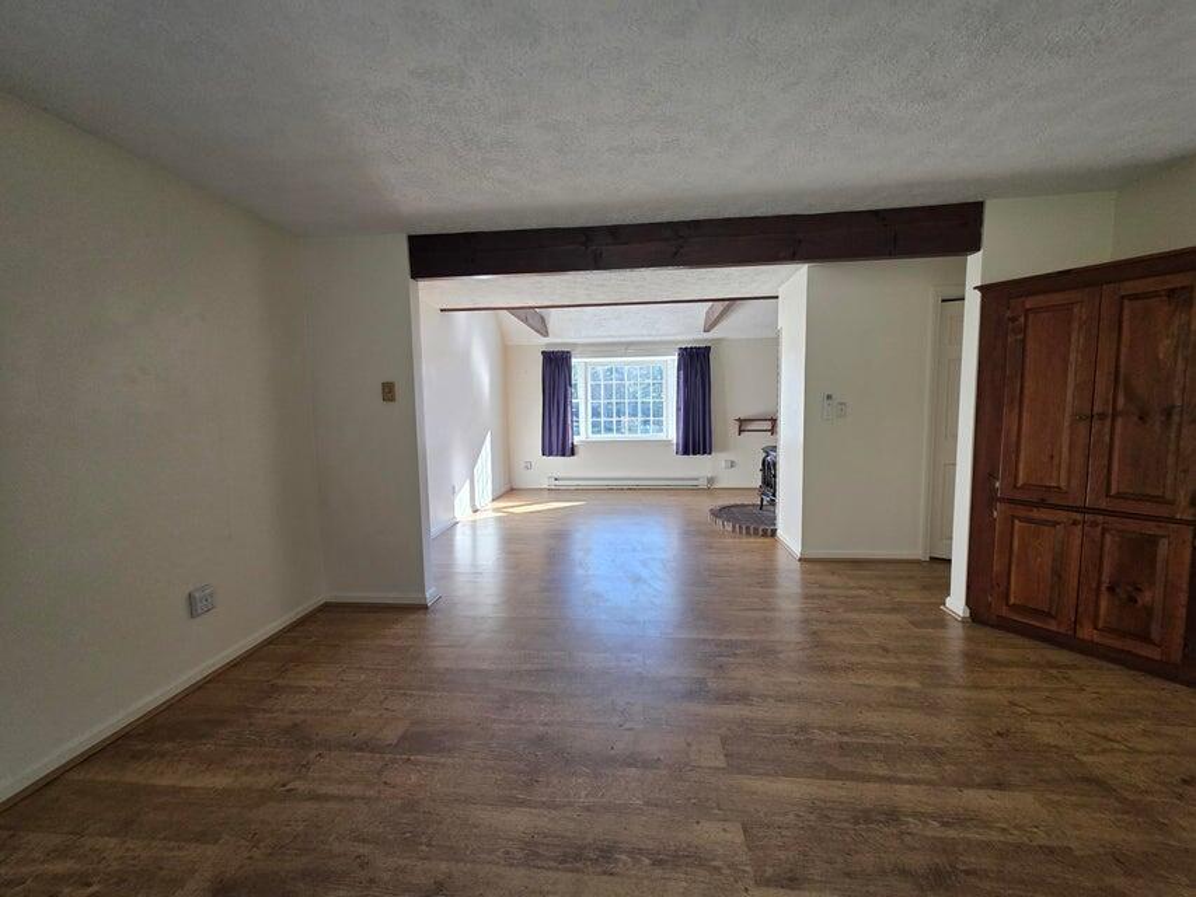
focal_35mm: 13
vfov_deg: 89.9
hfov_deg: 106.2
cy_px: 448
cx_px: 598
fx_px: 449
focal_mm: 2.2
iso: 320
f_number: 1.9
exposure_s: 1/359
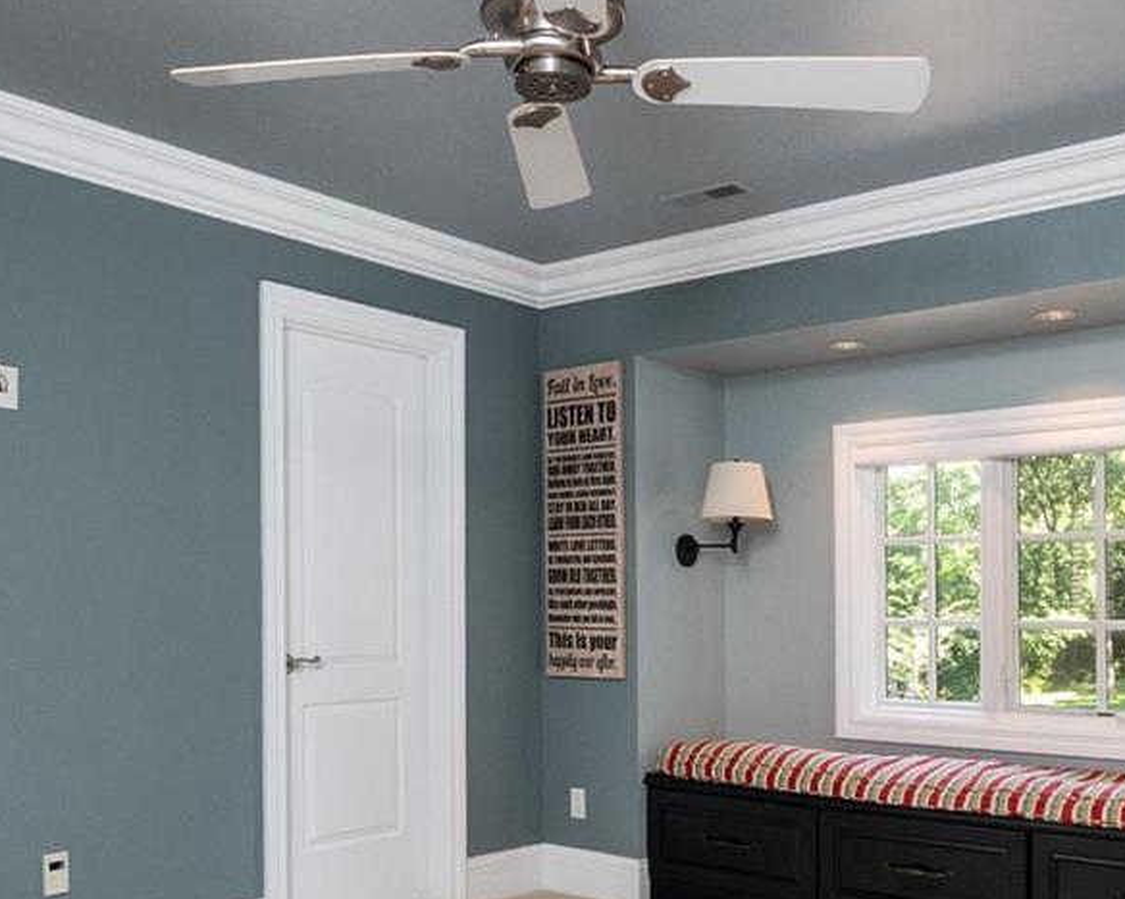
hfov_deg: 50.3
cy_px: 666
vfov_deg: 40.1
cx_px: 534
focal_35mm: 36
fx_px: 1198
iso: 400
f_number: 10
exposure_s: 1.6
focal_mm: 7
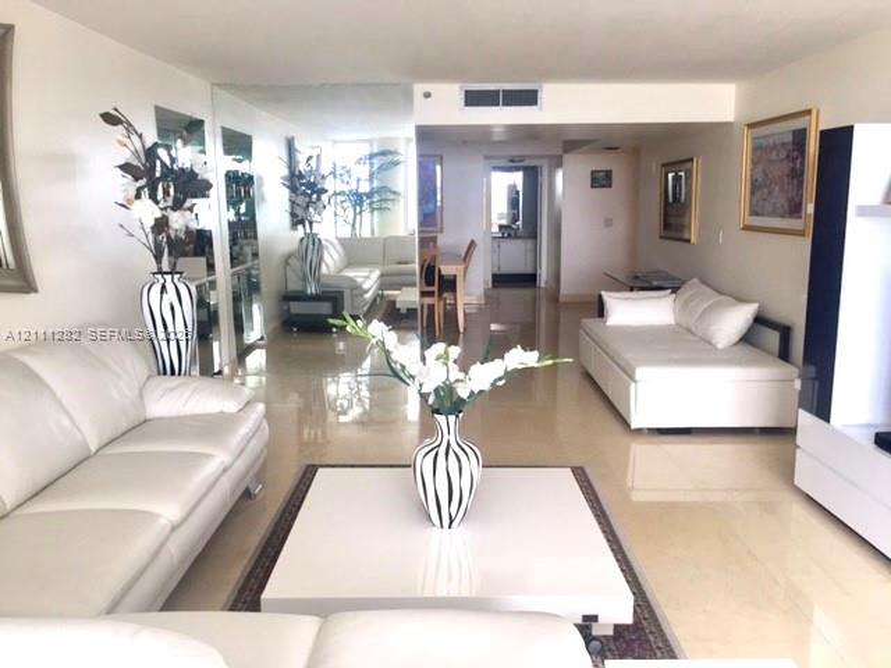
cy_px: 334
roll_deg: -0.2
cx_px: 446
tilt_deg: -11.4
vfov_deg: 48.2
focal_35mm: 29
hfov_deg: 61.7
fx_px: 746
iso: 32
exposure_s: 1/40
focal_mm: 4.15
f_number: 2.2
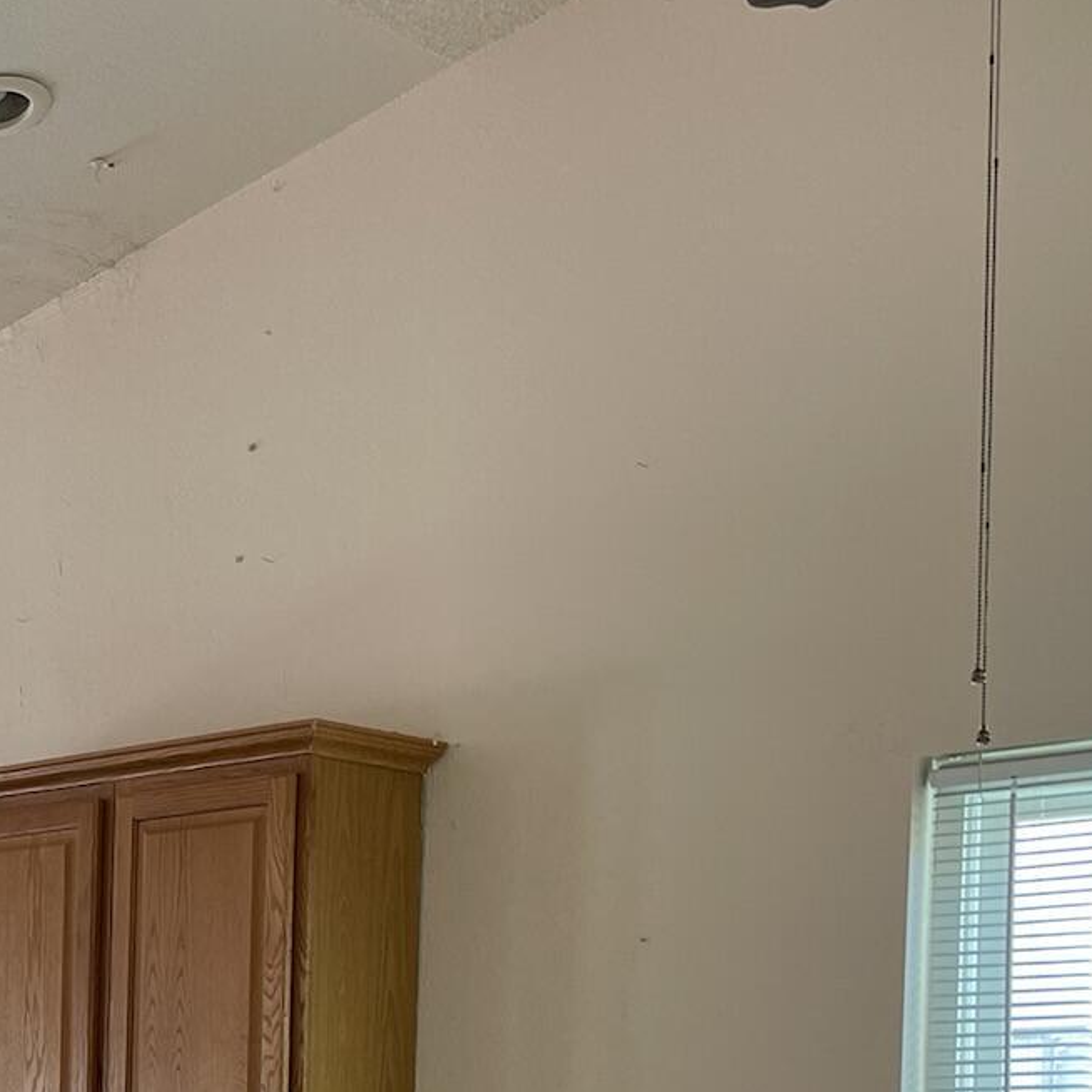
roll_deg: -1.0
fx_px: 2570
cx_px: -167
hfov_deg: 22.4
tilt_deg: +1.4
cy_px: 1137
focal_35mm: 72
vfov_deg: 22.9
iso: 80
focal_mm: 4.2
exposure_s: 1/120
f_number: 1.6
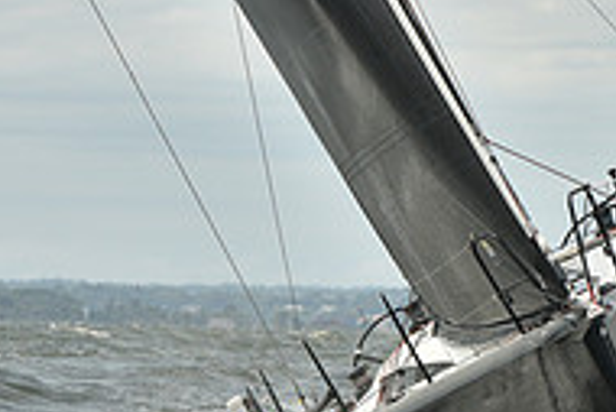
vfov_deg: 2.5
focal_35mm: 550
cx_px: 571
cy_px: 284
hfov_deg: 3.7
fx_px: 9418
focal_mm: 180
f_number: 9
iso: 250
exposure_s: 1/800
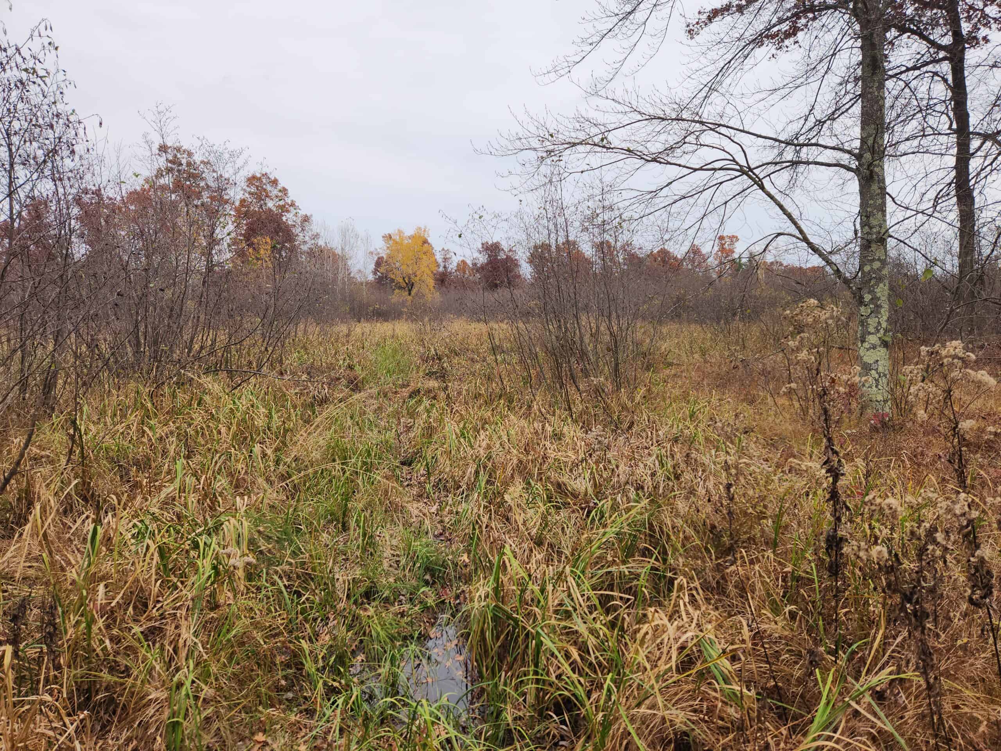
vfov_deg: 58.9
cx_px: 500
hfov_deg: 73.9
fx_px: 665
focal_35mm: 23
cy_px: 376
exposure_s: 1/585
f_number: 1.8
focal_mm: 5.4
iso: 20
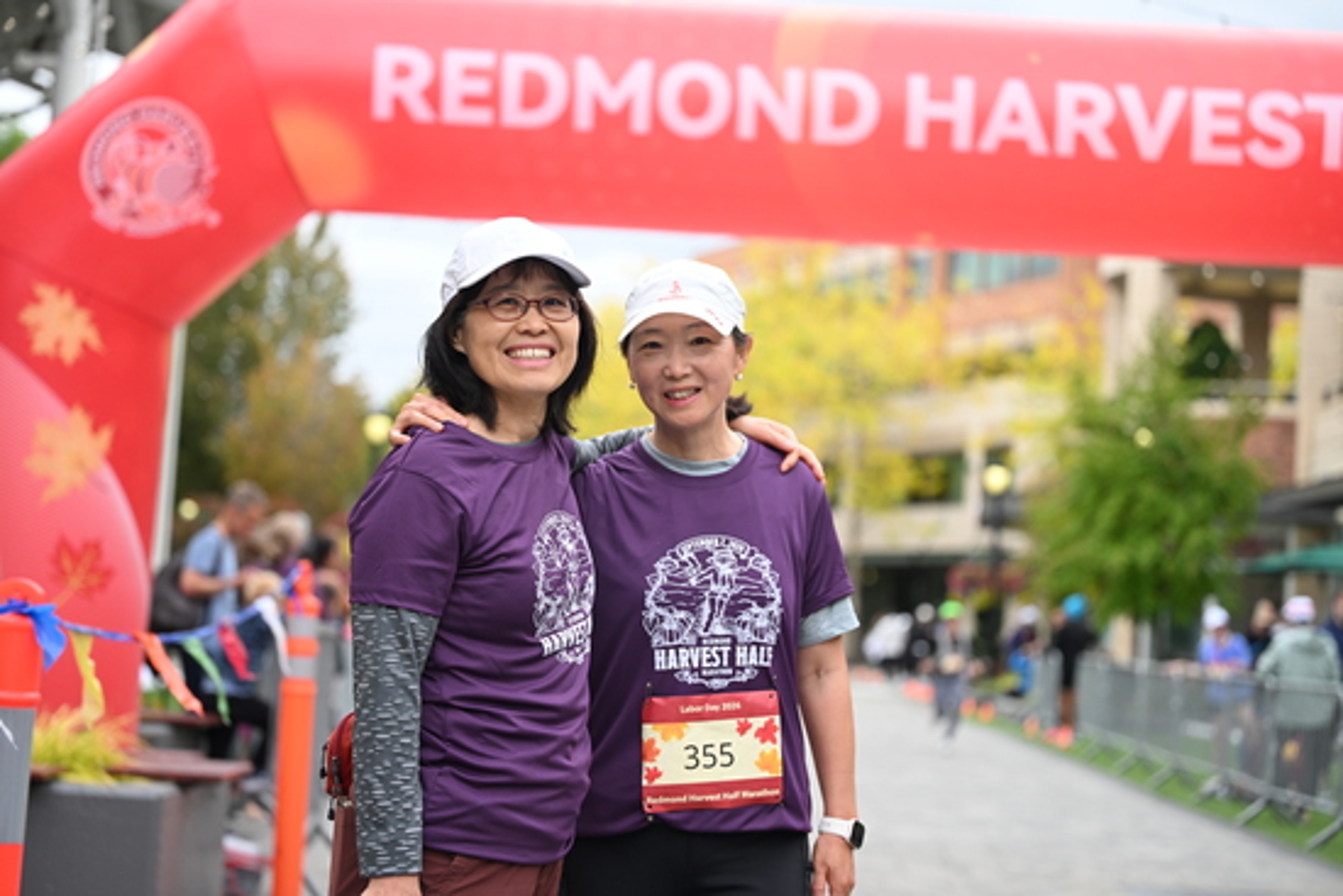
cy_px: 448
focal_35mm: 70
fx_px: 2612
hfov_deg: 28.8
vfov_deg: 19.5
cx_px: 672
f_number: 2.8
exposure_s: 1/2000
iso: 640
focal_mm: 70
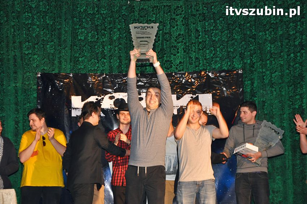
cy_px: 102
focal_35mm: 72
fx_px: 613
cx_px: 154
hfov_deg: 28.1
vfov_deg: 18.9
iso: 1000
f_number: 4.8
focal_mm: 48
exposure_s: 1/60
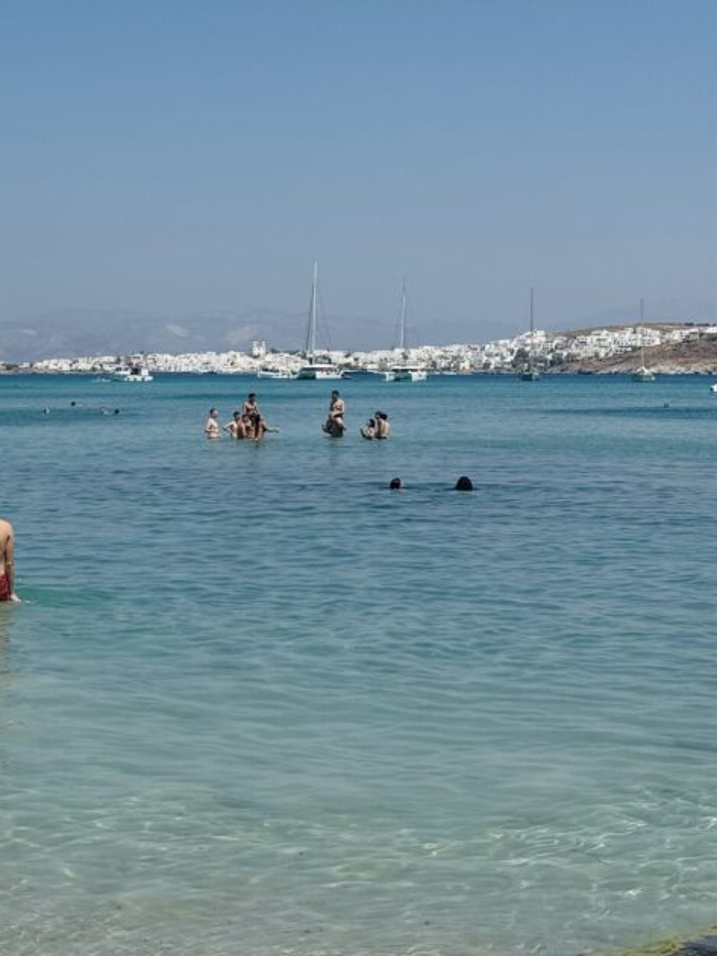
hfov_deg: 18.8
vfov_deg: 24.7
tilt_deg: +3.7
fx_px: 2153
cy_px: 229
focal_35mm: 78
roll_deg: +0.2
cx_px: 211
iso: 64
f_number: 1.78
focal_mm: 6.76
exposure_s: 1/9009
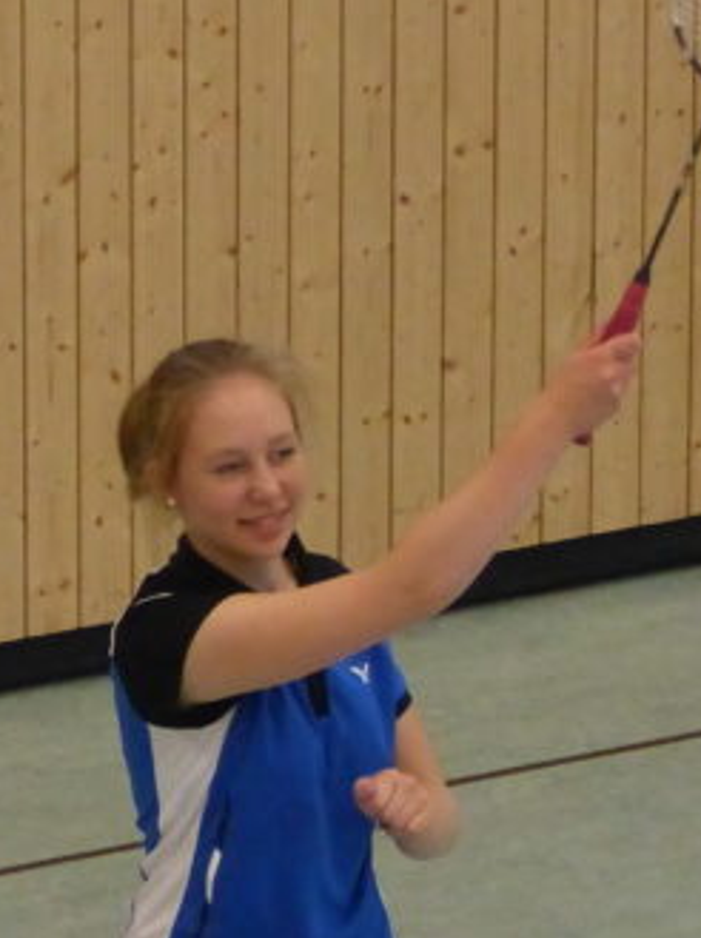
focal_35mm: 349
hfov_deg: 4.3
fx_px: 9442
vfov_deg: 5.7
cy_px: 1155
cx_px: 519
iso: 800
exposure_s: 1/250
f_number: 2.8
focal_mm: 20.1
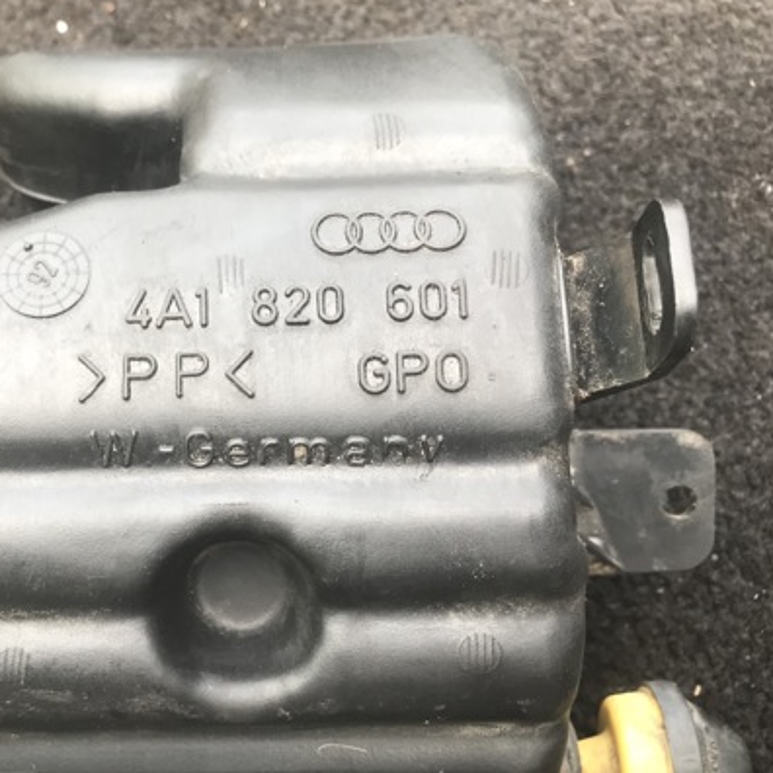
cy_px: 399
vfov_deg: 41.9
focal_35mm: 40
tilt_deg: -79.5
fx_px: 1011
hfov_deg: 40.9
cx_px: 215
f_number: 1.8
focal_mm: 3.99
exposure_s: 1/100
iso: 40
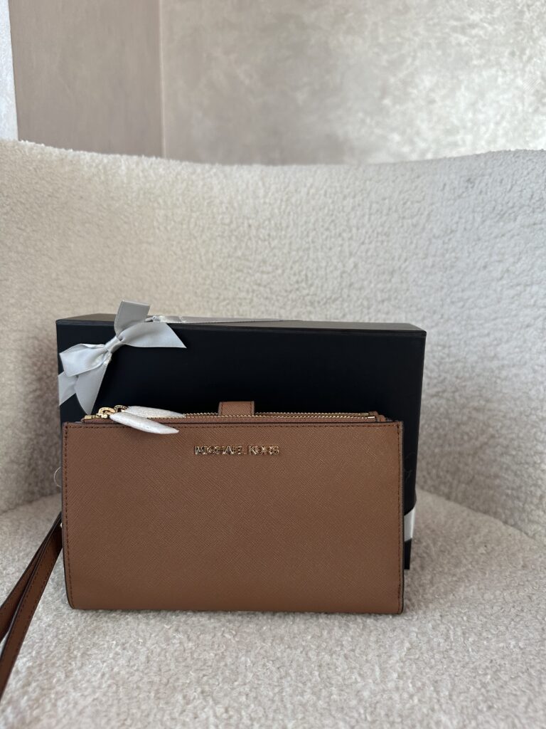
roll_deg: -1.6
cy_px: 364
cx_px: 273
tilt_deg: -11.5
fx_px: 505
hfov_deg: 56.8
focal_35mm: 24
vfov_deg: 71.6
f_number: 1.78
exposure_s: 1/121
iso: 160
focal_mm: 6.86
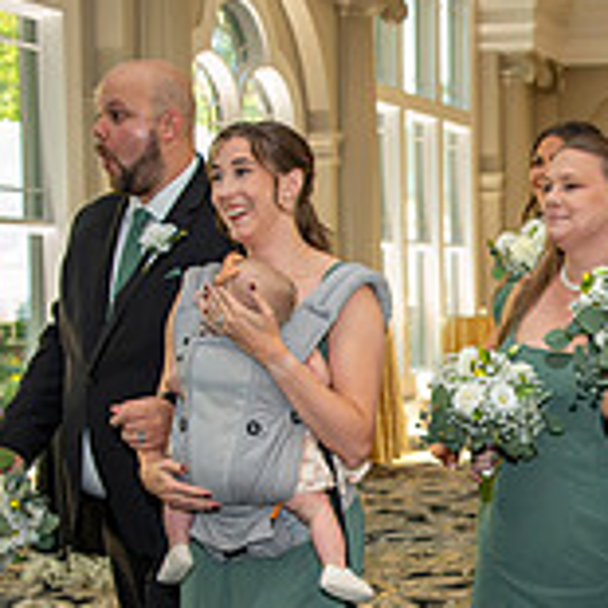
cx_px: 608
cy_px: 459
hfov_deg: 21.4
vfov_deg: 22.0
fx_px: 1550
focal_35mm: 78
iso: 800
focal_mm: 24
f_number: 2.8
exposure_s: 1/125
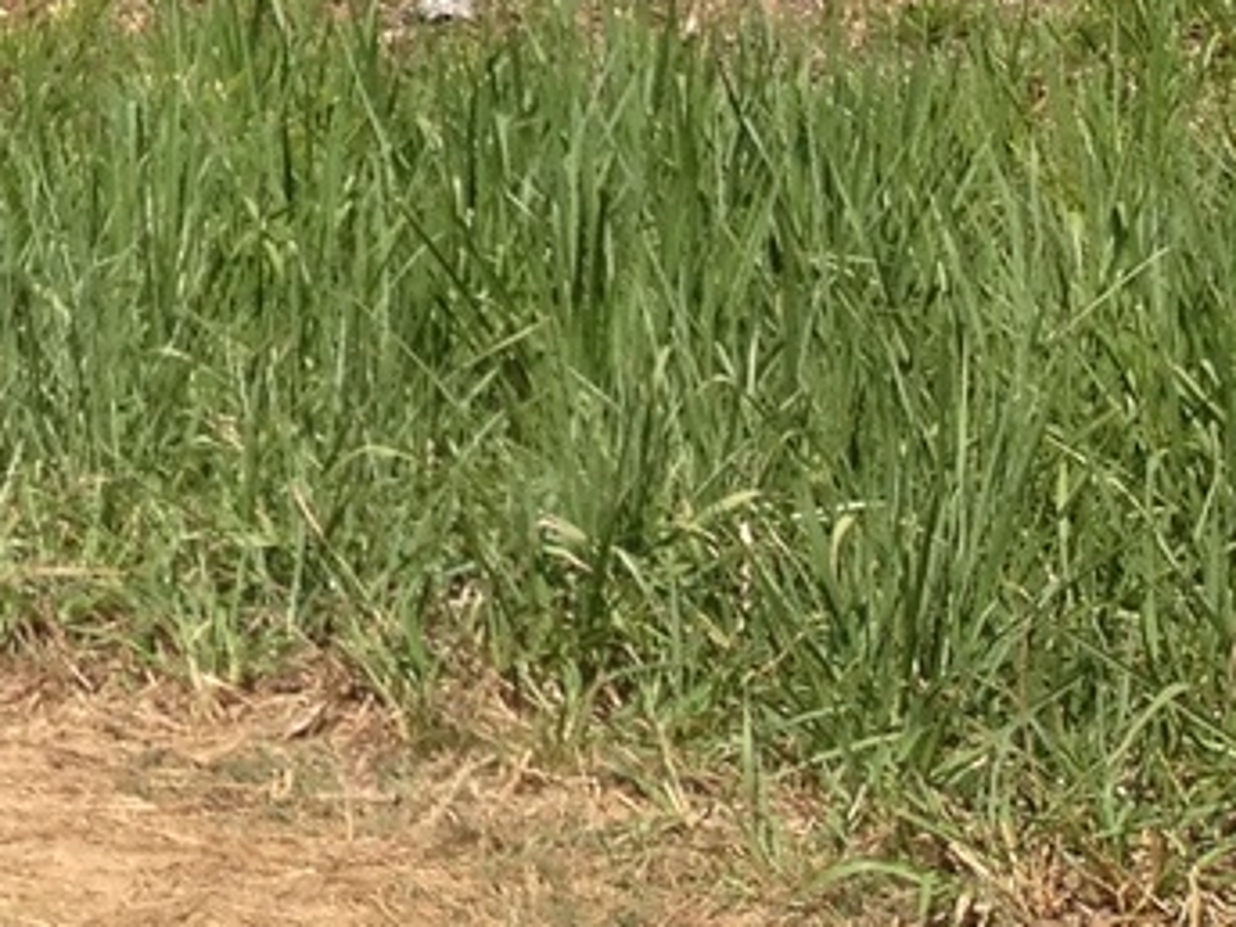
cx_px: -1577
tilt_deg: +1.2
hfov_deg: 10.6
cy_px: -823
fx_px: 5820
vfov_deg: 8.7
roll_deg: -0.3
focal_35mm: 163
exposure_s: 1/1175
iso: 50
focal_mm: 4.28
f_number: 2.4
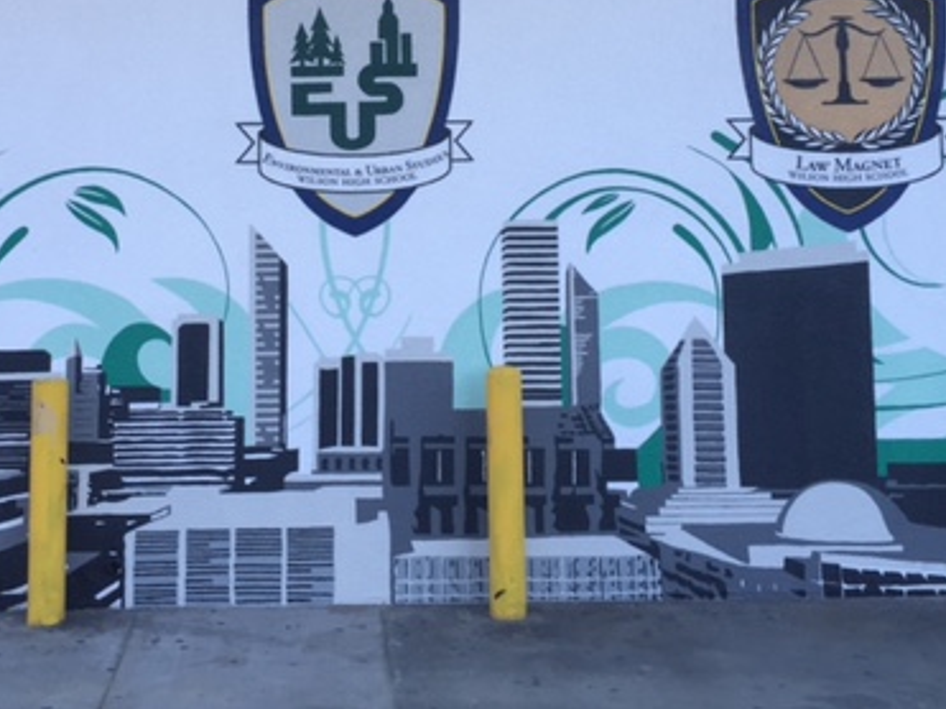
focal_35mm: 50
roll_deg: +0.1
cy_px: 102
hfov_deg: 38.0
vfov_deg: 28.2
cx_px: 367
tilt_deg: +3.2
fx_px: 1366
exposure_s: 1/186
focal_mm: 4.15
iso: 32
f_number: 2.2
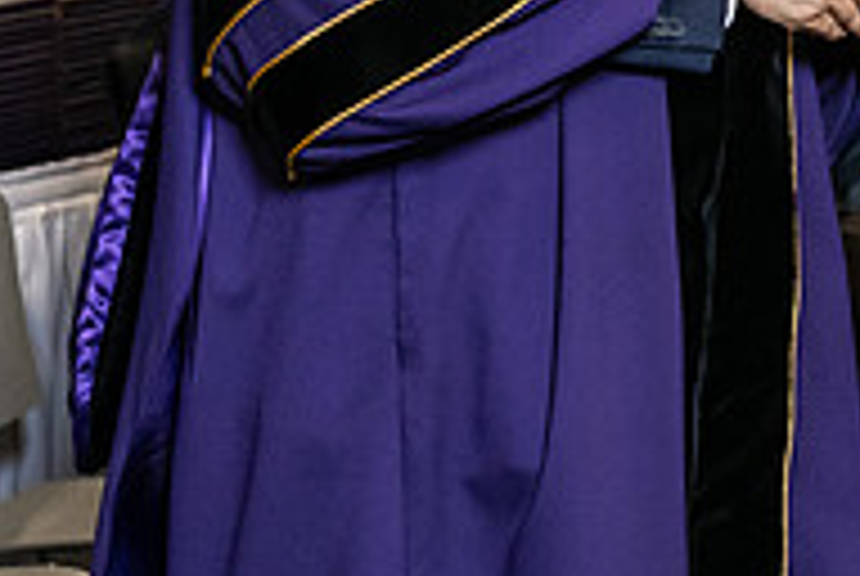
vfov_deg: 6.8
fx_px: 4785
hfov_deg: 10.2
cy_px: -187
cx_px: 720
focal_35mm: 200
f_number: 5
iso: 2500
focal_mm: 66
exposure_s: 1/200
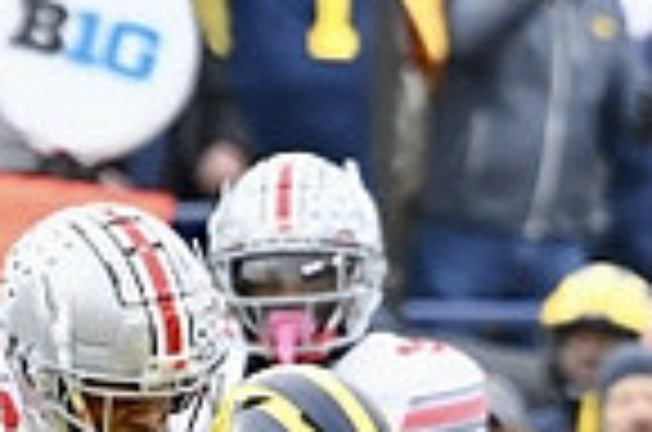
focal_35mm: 2045
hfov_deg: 1.0
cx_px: 234
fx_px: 36956
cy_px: 846
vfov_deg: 0.7
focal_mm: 340
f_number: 5.6
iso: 2500
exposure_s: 1/1000
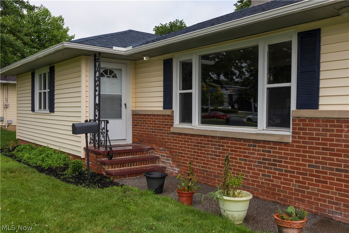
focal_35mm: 34
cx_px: 174
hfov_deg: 55.8
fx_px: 330
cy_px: 116
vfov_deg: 38.9
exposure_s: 1/640
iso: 200
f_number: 8
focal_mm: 34
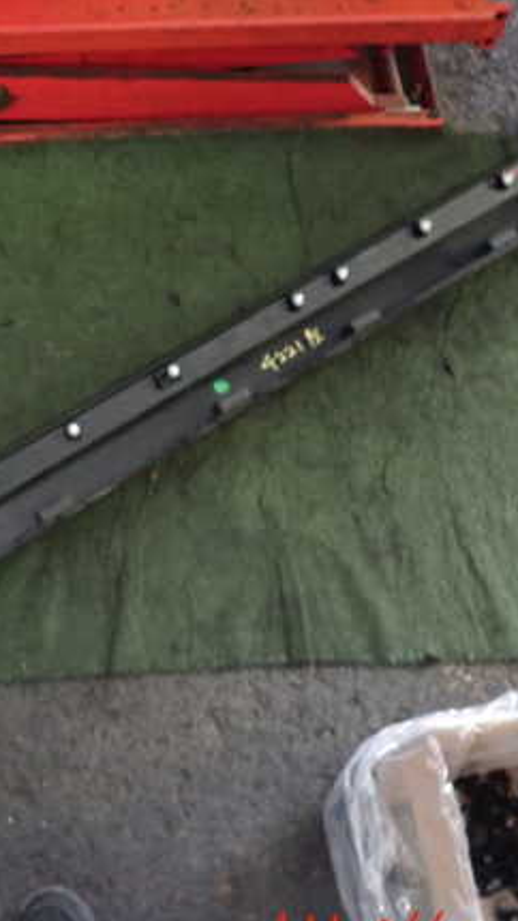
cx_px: 120
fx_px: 928
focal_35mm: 38
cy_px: 480
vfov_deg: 52.8
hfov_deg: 30.6
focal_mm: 4.5
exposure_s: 1/25
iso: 800
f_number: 2
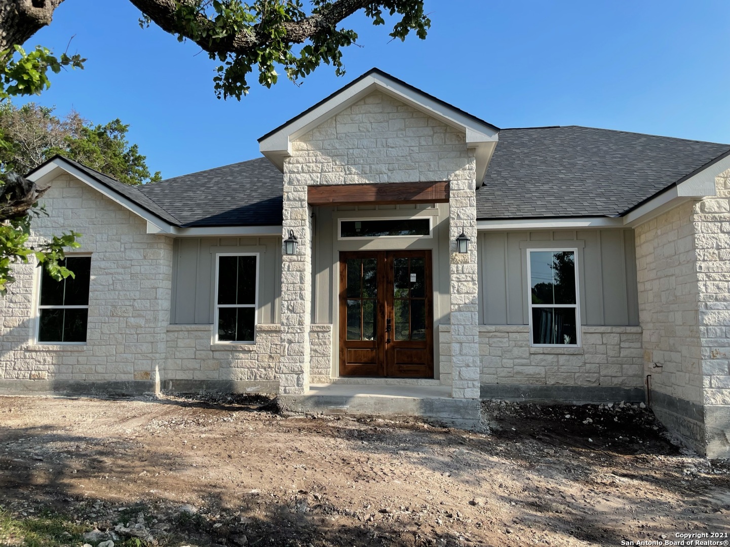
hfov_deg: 67.3
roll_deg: -0.1
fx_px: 548
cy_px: 274
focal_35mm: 26
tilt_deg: +6.6
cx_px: 365
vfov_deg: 53.0
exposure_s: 1/1984
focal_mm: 4.2
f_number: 1.6
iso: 32
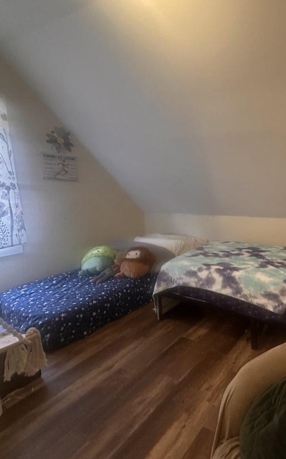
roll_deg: +0.4
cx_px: 232
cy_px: 218
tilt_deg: -6.3
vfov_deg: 82.2
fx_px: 262
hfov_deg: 53.1
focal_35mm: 21
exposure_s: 1/60
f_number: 2.2
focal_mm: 2.22
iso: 640
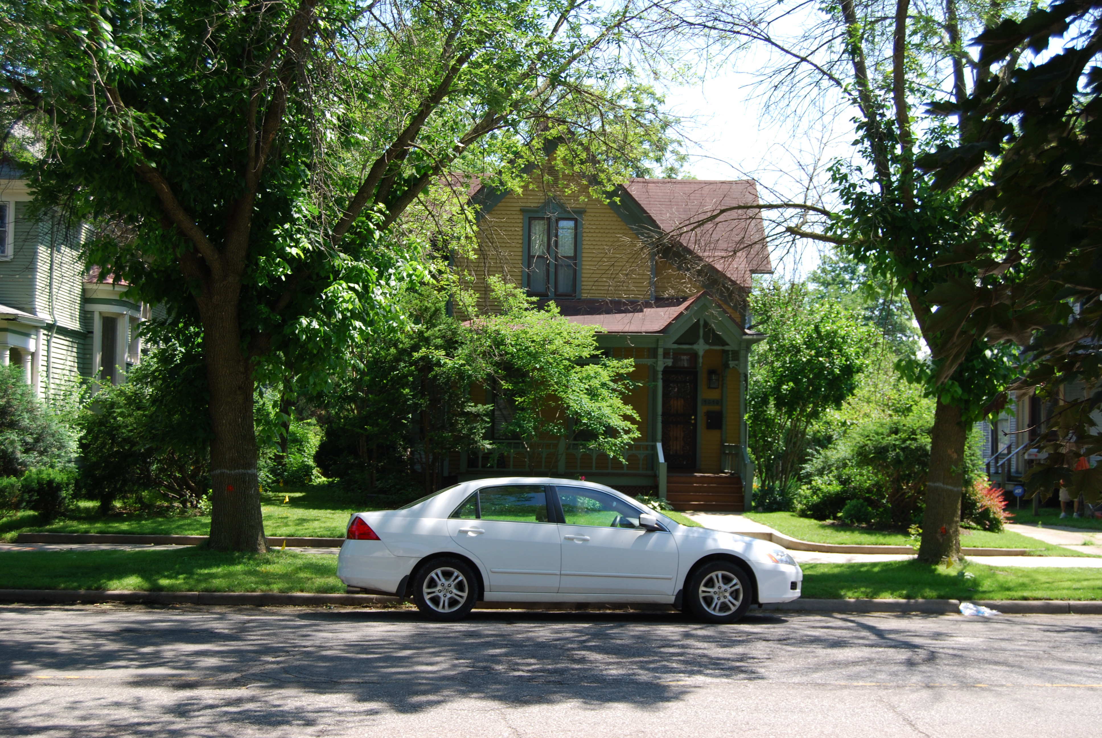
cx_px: 551
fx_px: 1425
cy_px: 369
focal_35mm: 46
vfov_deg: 29.0
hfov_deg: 42.3
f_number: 5.6
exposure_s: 1/125
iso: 100
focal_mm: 31
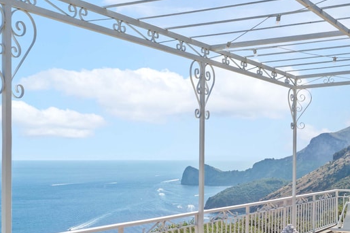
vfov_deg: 21.4
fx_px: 612
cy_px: 178
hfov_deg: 31.1
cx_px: 283
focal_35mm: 63
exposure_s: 1/200
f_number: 9
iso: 320
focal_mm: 24
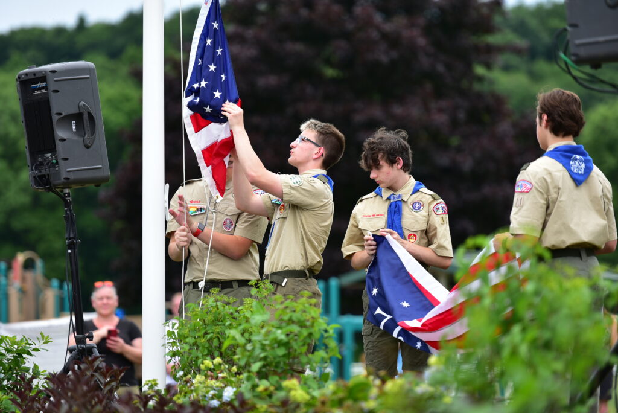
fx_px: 3177
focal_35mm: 185
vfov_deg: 7.4
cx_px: 309
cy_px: 206
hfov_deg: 11.1
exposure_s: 1/640
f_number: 3.2
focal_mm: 185
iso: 100
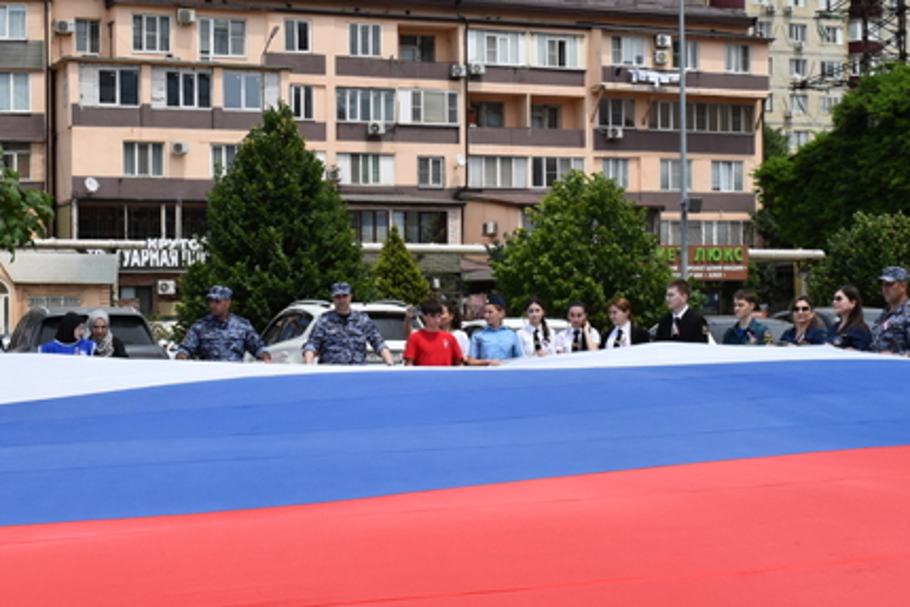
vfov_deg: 20.0
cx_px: 411
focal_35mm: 68
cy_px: 281
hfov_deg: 29.6
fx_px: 1719
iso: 200
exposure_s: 1/500
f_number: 11
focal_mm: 26
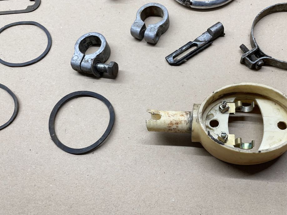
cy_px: 111
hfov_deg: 53.3
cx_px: 183
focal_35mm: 34
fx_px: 282
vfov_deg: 41.8
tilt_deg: -65.3
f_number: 1.6
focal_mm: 4.2
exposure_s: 1/100
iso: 64
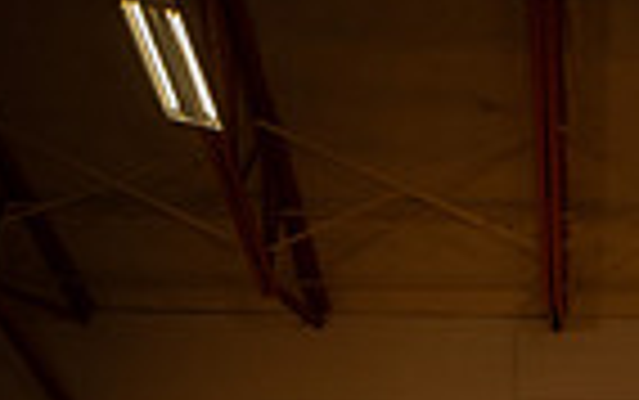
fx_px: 2022
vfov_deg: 9.8
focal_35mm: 116
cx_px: 648
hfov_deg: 17.5
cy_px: 993
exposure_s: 1/320
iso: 800
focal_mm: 36
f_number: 7.1
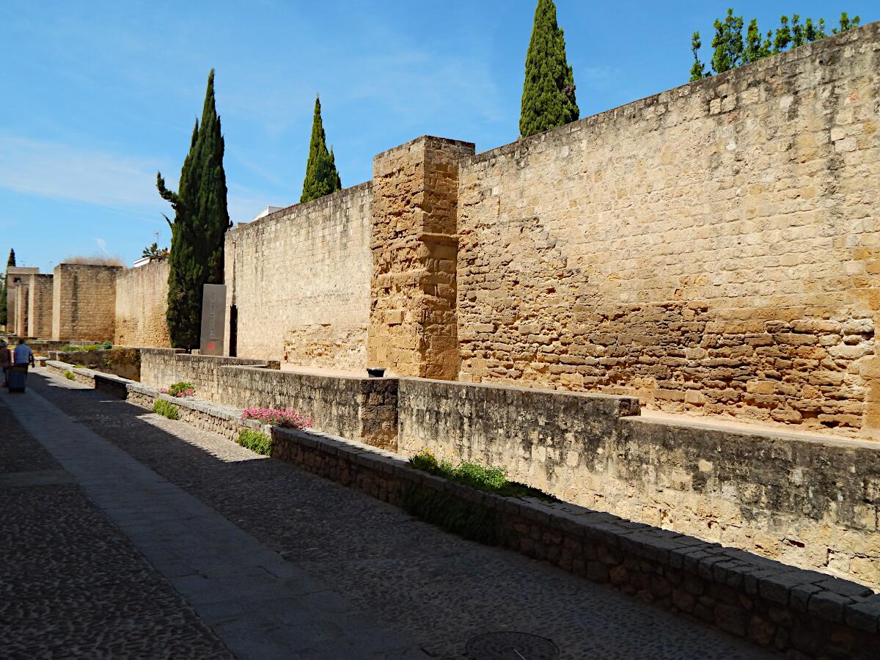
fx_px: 788
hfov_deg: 58.4
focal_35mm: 31
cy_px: 330
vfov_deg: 45.4
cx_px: 440
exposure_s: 1/1500
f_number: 3.2
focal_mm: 5.6
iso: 125
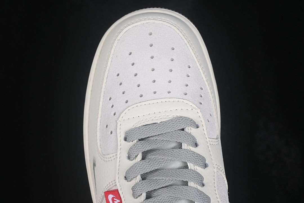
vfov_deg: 18.2
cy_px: 102
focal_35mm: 75
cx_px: 152
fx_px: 633
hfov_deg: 27.0
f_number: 7.1
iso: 160
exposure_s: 1/80
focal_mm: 50
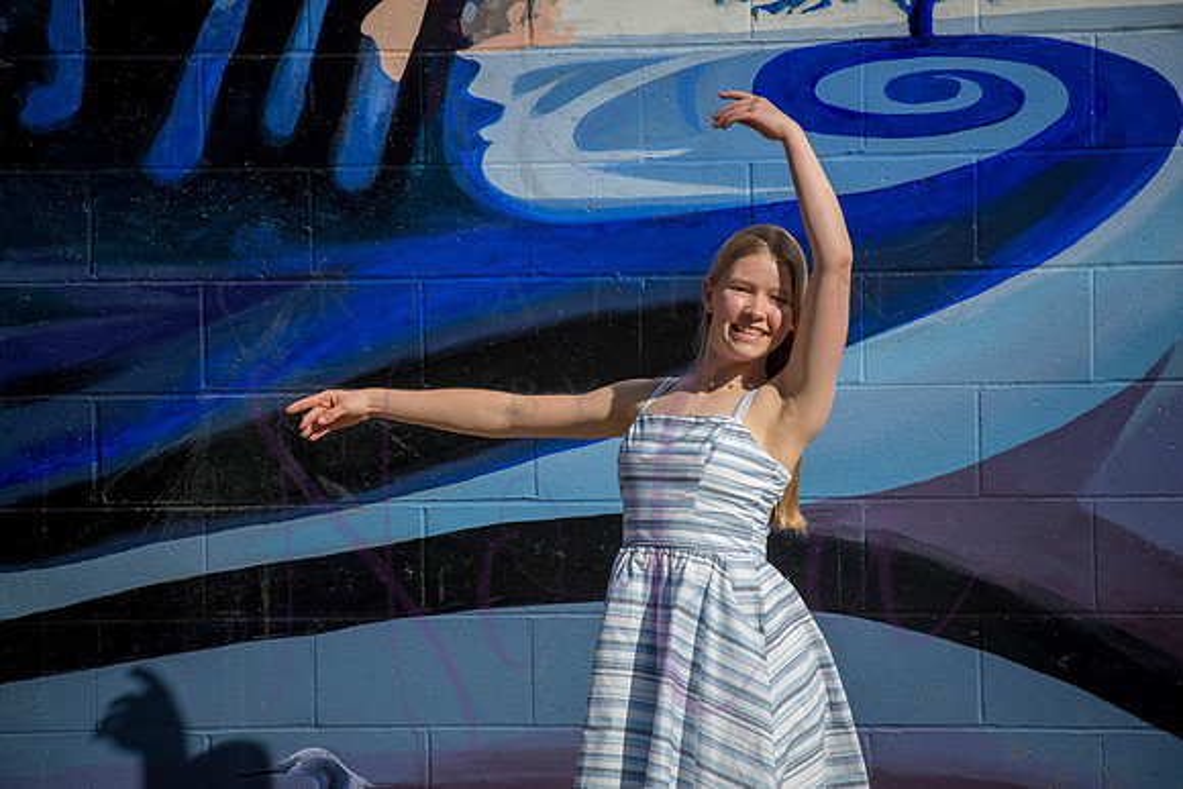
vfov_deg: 7.4
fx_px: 6080
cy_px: 394
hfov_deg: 11.1
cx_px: 592
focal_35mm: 185
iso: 400
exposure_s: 1/1000
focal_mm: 185
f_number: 10
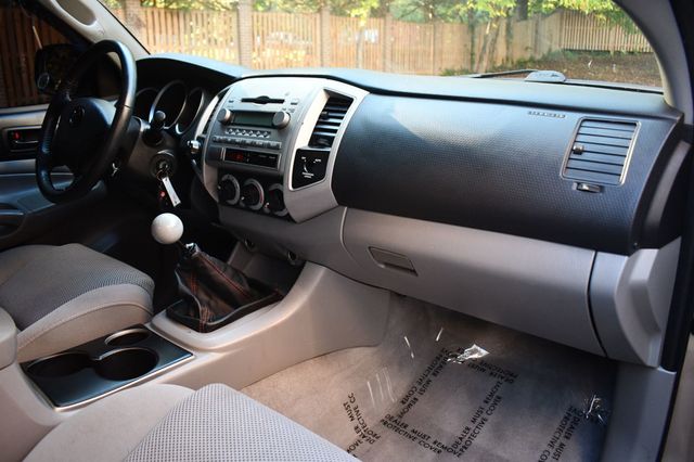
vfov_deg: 47.9
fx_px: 520
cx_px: 347
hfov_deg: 67.4
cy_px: 231
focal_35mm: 27
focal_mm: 18
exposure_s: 1/125
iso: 1250
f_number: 3.5
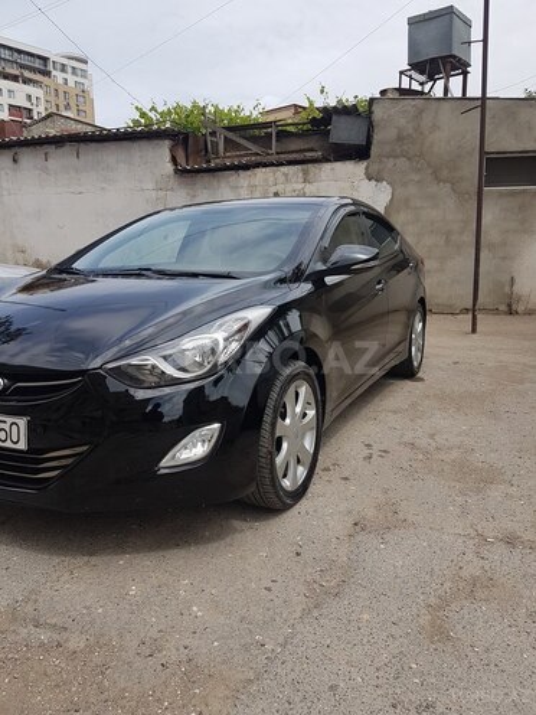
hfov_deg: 53.1
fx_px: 537
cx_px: 268
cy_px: 358
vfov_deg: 67.3
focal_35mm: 26
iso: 40
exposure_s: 1/1872
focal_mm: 4.2
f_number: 1.7
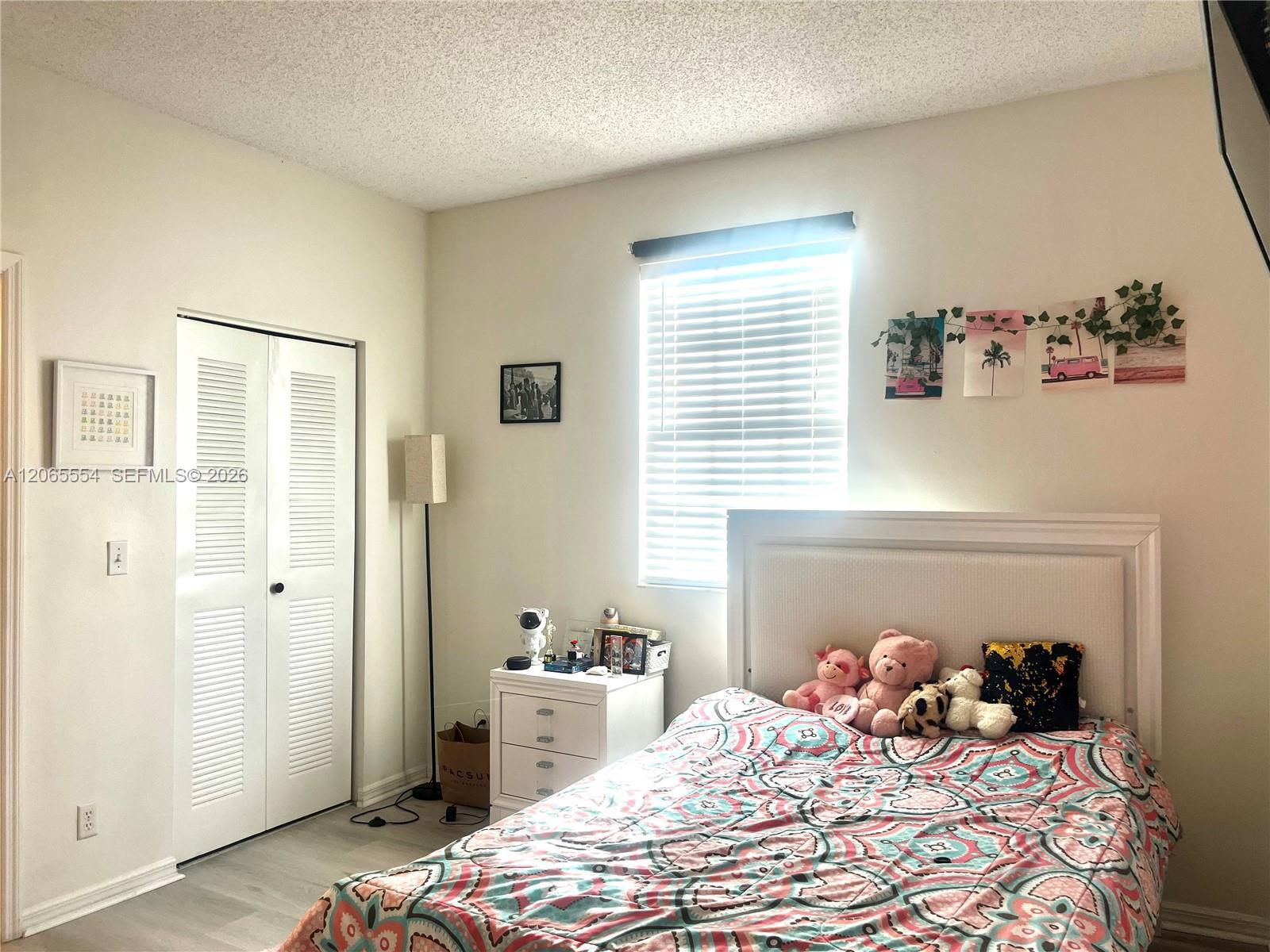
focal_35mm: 26
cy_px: 476
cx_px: 635
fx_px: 954
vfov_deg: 53.1
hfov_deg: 67.3
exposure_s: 1/60
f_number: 1.6
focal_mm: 5.1
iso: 80
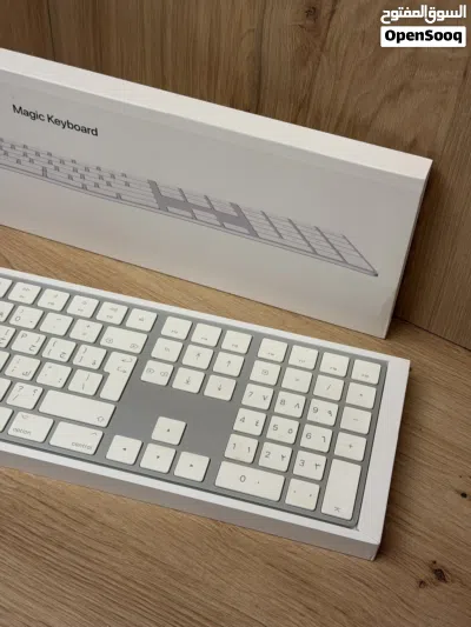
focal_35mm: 48
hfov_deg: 30.3
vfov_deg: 39.6
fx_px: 870
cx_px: 236
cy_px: 314
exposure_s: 1/100
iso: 80
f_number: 1.78
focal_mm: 6.76
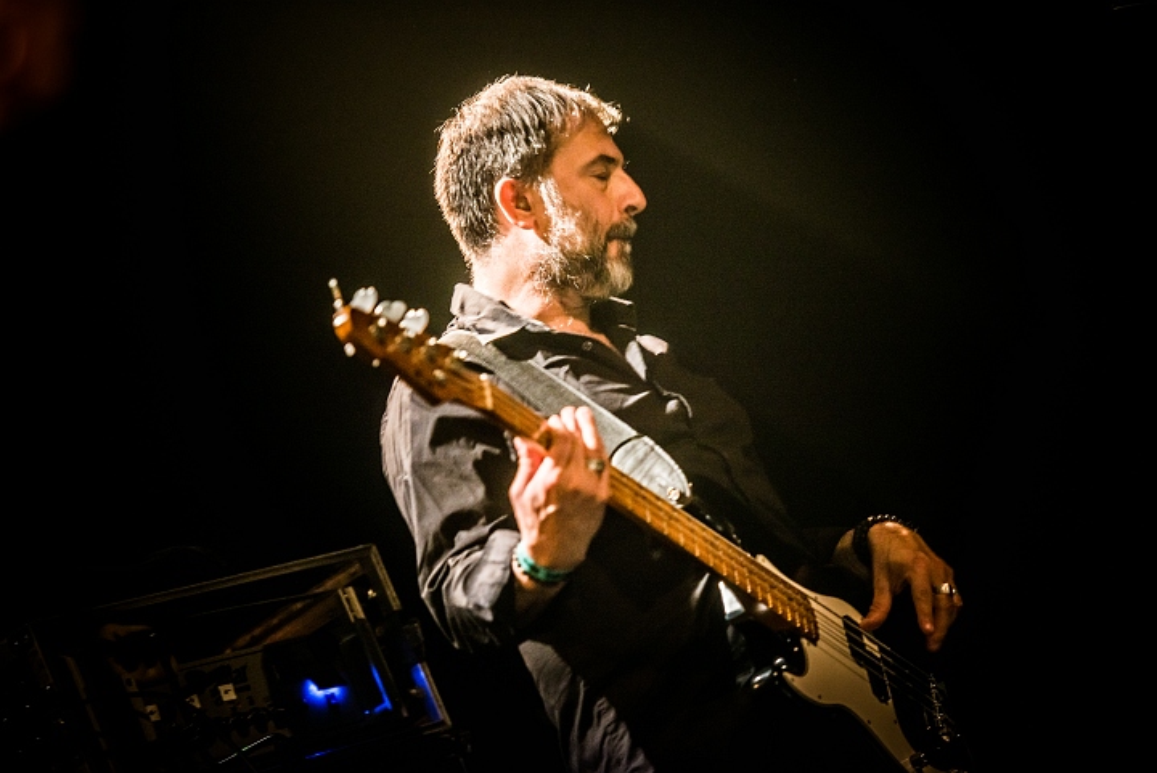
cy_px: 386
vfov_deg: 8.9
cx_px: 578
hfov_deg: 13.2
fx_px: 4984
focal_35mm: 155
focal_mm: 155
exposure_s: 1/100
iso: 800
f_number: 2.8
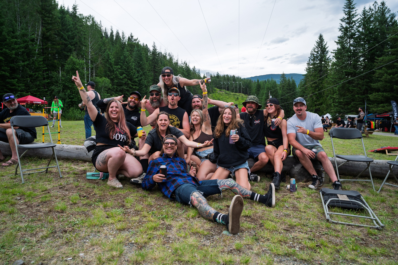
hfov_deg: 73.8
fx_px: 265
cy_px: 132
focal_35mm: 24
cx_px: 199
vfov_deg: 53.1
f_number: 5
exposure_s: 1/640
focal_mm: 24
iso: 500
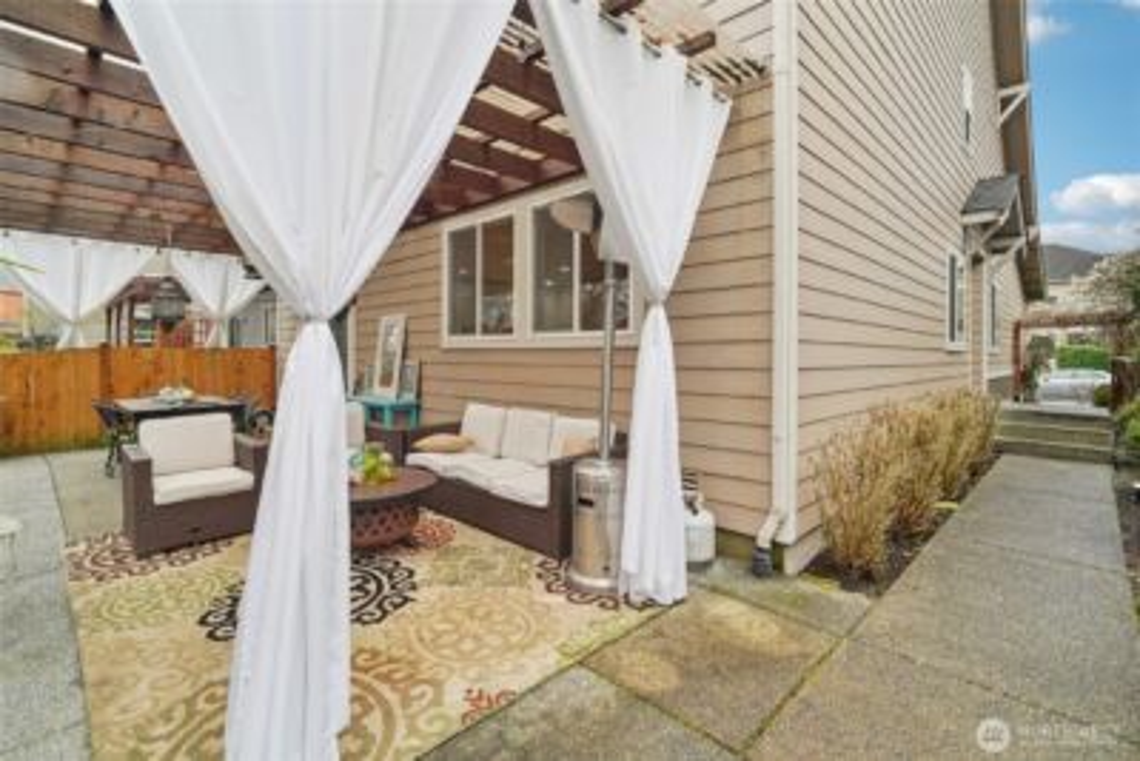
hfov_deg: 96.7
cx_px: 570
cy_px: 380
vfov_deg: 73.8
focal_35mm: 16
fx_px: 507
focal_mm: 16
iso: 1600
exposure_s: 1/160
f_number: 8
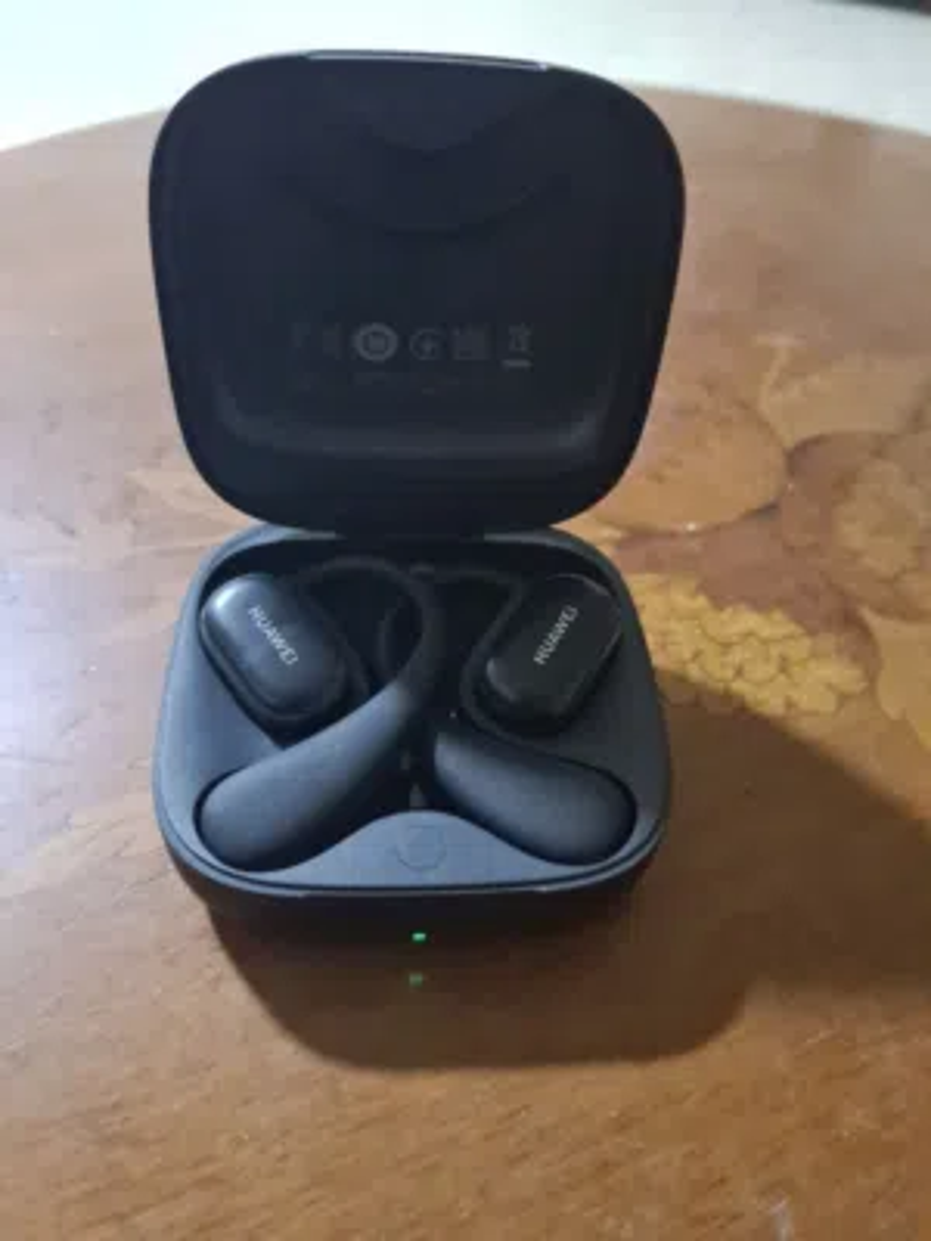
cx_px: 466
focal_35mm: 26
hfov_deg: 53.1
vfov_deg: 67.3
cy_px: 620
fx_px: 932
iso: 1600
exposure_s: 1/25
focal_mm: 5.4
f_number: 1.8
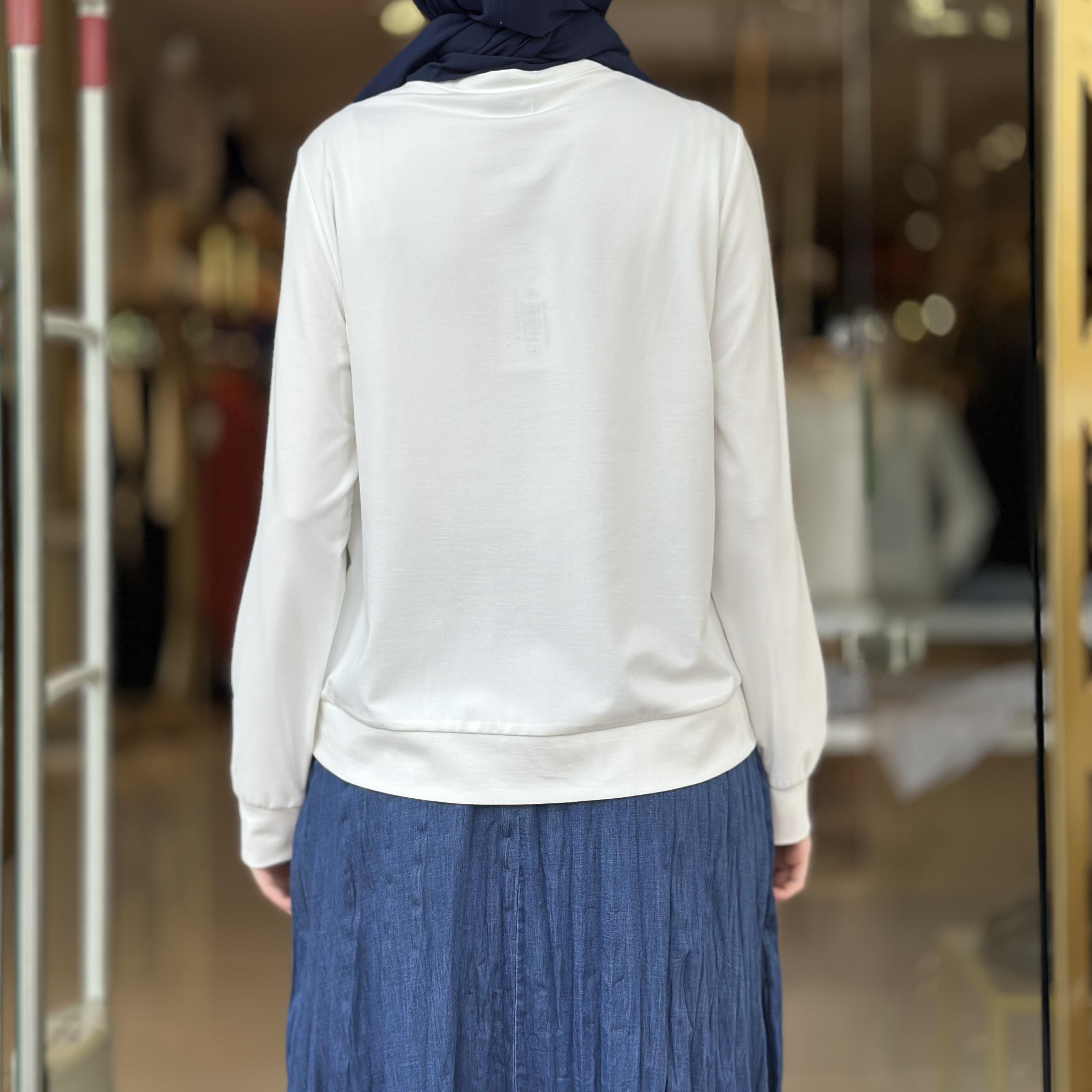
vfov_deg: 29.9
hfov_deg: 30.0
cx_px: 543
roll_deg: +0.3
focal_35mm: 57
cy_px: 417
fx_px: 2034
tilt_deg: +0.6
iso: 80
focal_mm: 6.86
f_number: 1.78
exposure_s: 1/1212
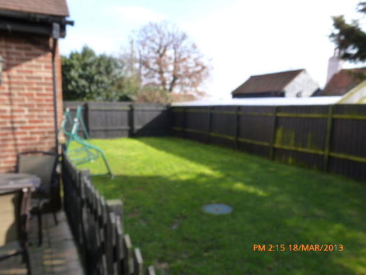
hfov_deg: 71.6
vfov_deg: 56.8
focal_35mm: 24
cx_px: 183
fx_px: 254
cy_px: 138
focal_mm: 4.3
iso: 250
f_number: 4
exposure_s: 1/200
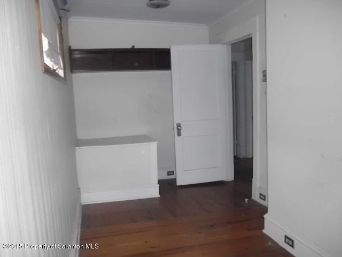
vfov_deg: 49.7
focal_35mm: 28
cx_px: 171
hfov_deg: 63.4
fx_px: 277
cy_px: 128
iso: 800
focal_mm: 5.05
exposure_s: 1/60
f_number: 7.2
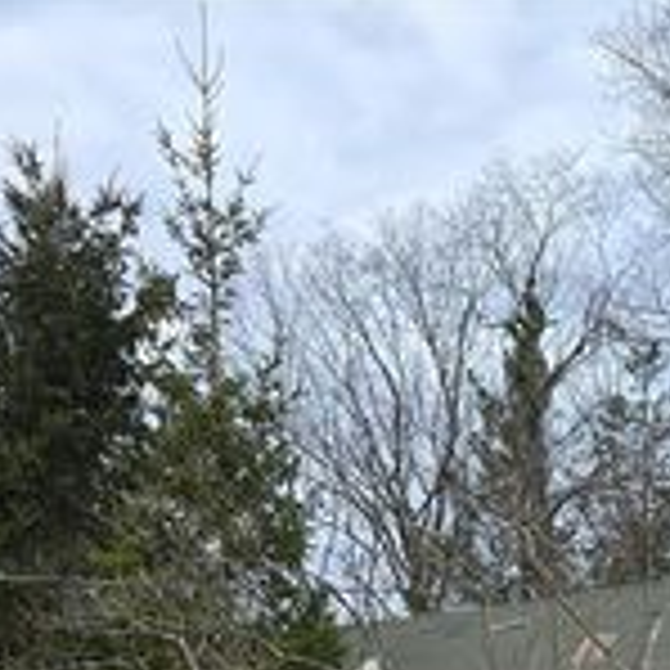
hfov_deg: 25.0
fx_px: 1489
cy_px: 834
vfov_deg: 23.0
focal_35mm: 68
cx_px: 526
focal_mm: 6.3
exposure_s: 1/426
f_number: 1.7
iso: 12
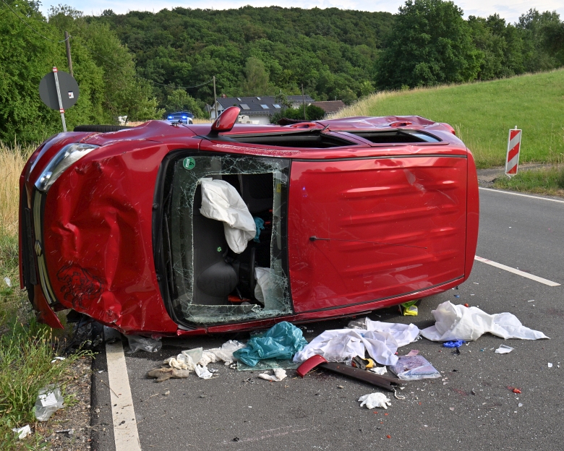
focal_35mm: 43
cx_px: 288
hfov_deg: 42.9
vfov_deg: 34.9
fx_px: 718
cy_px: 225
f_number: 18
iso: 250
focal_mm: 38
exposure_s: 1/250
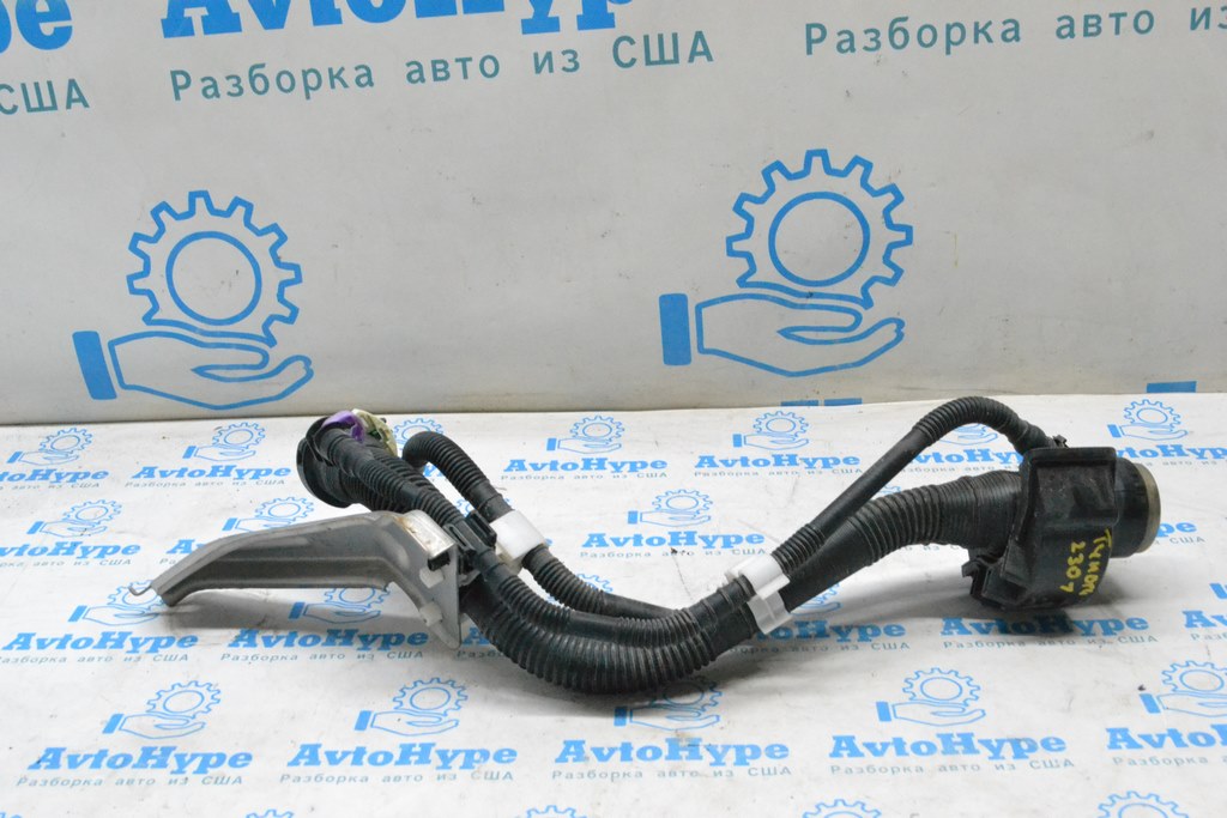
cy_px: 409
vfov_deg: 31.9
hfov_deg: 46.4
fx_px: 1432
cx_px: 614
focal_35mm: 42
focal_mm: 28
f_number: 10
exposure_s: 1/160
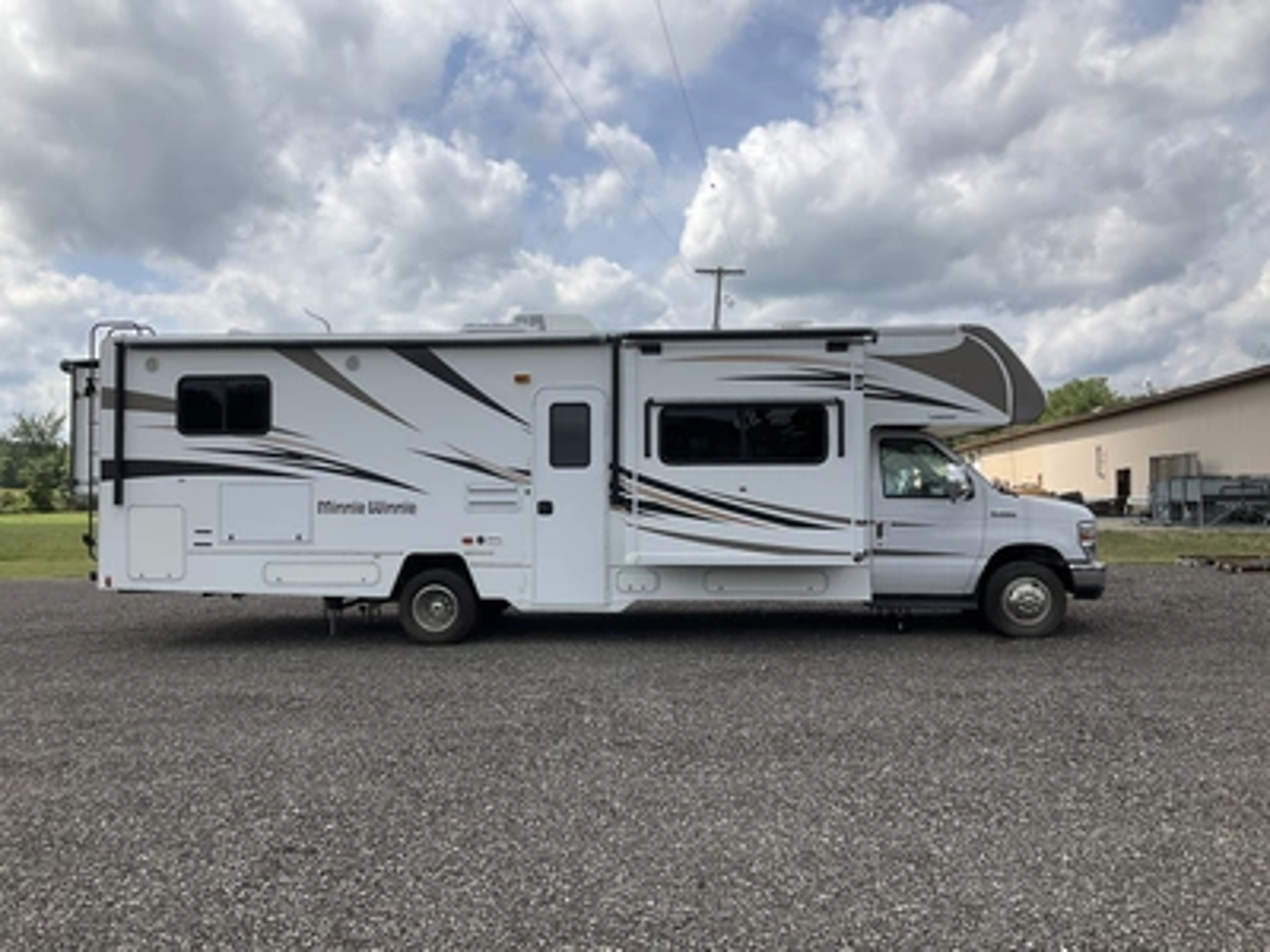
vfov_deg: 48.2
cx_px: 635
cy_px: 476
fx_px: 1064
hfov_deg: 61.7
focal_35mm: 29
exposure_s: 1/2959
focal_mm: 3
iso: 25
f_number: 1.8
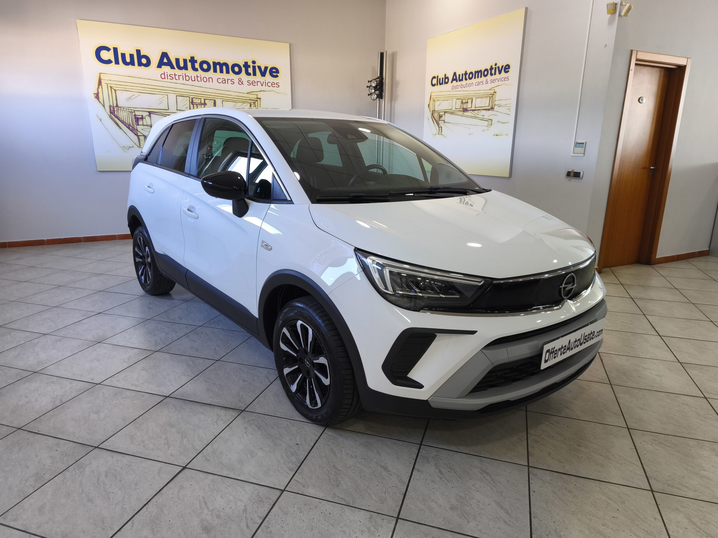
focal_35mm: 23
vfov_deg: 58.9
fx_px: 477
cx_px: 359
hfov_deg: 73.9
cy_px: 269
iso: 250
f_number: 1.7
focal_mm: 5.35
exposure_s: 1/100
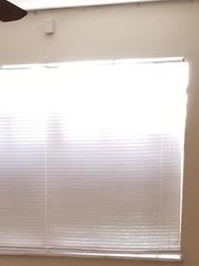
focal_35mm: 116
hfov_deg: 12.5
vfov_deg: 16.3
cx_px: -25
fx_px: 888
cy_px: 314
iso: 200
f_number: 1.7
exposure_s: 1/27
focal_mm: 4.3
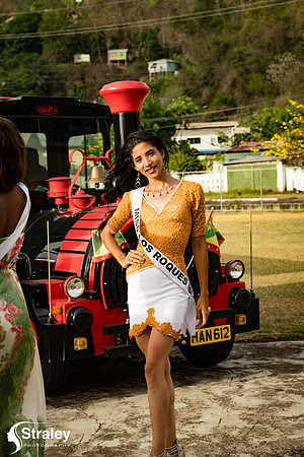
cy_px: 228
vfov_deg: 28.8
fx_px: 887
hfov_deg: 19.5
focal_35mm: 70
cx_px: 152
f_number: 6.3
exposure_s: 1/250
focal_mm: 70
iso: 80
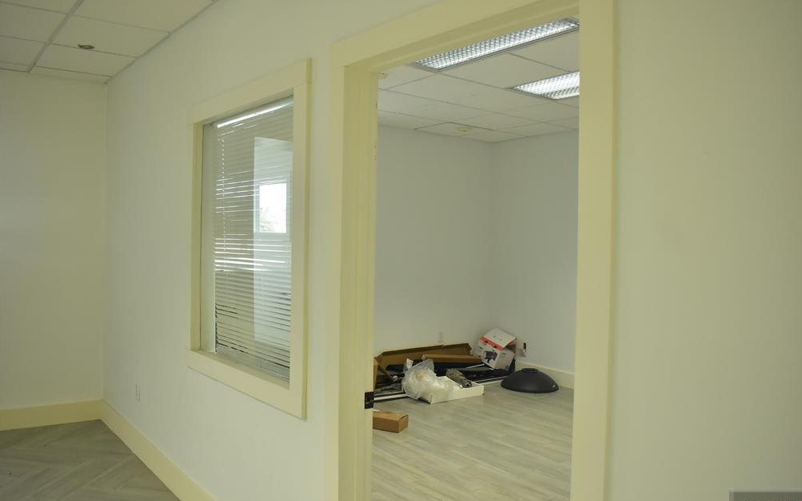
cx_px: 403
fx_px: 612
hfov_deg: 66.5
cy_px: 255
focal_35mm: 28
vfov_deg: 44.5
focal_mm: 18
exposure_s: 1/100
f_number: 4.5
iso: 800
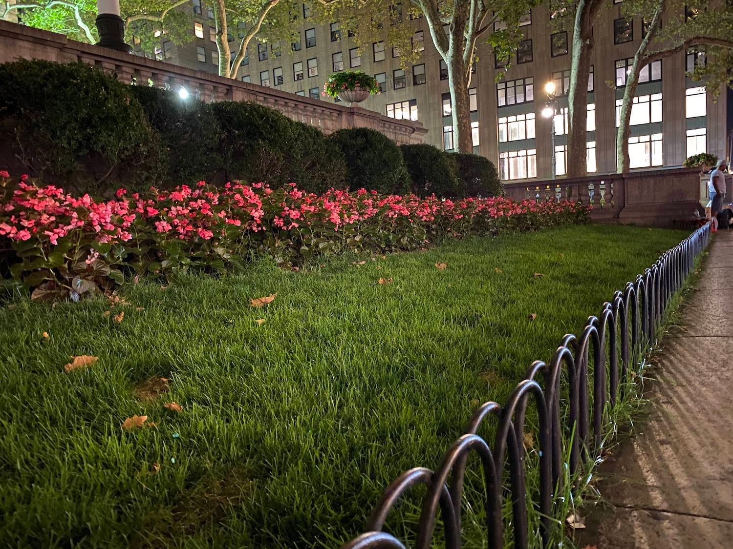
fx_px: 551
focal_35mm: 26
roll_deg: +3.8
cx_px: 366
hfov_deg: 67.3
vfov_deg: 53.1
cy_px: 274
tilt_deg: -5.8
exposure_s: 1/8
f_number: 1.8
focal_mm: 4.25
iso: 800
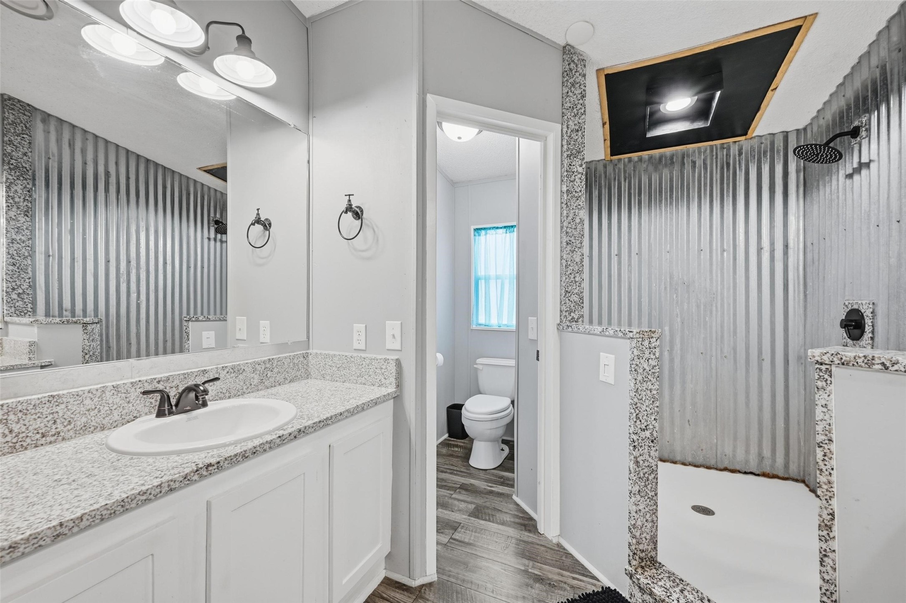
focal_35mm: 14
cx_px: 453
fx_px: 352
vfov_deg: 81.2
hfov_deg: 104.3
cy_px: 302
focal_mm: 14
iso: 400
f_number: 9
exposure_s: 1/250
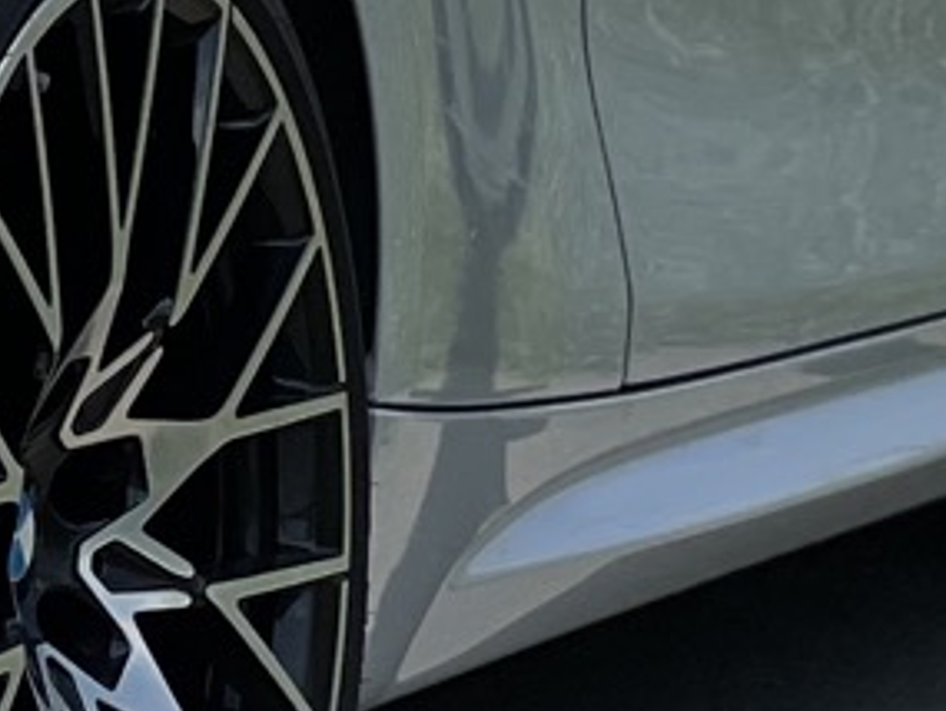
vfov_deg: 4.4
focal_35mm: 338
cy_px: -460
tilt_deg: -1.7
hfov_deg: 5.7
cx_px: -1110
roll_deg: -1.2
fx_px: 9241
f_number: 2
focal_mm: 6
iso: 25
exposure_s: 1/2398
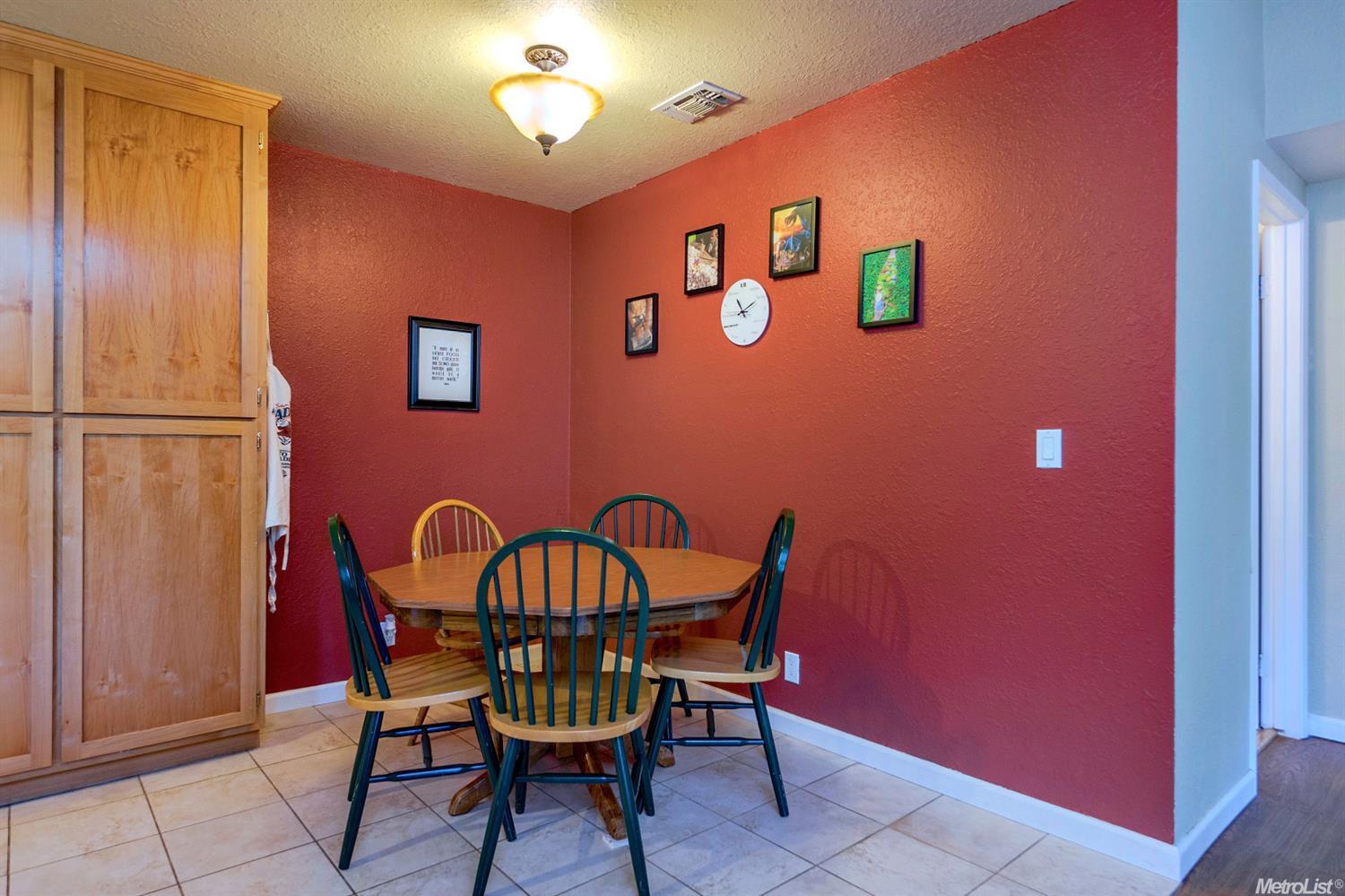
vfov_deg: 64.5
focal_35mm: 19
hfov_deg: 86.9
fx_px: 710
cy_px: 448
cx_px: 672
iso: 100
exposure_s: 1/6
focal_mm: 13
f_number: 5
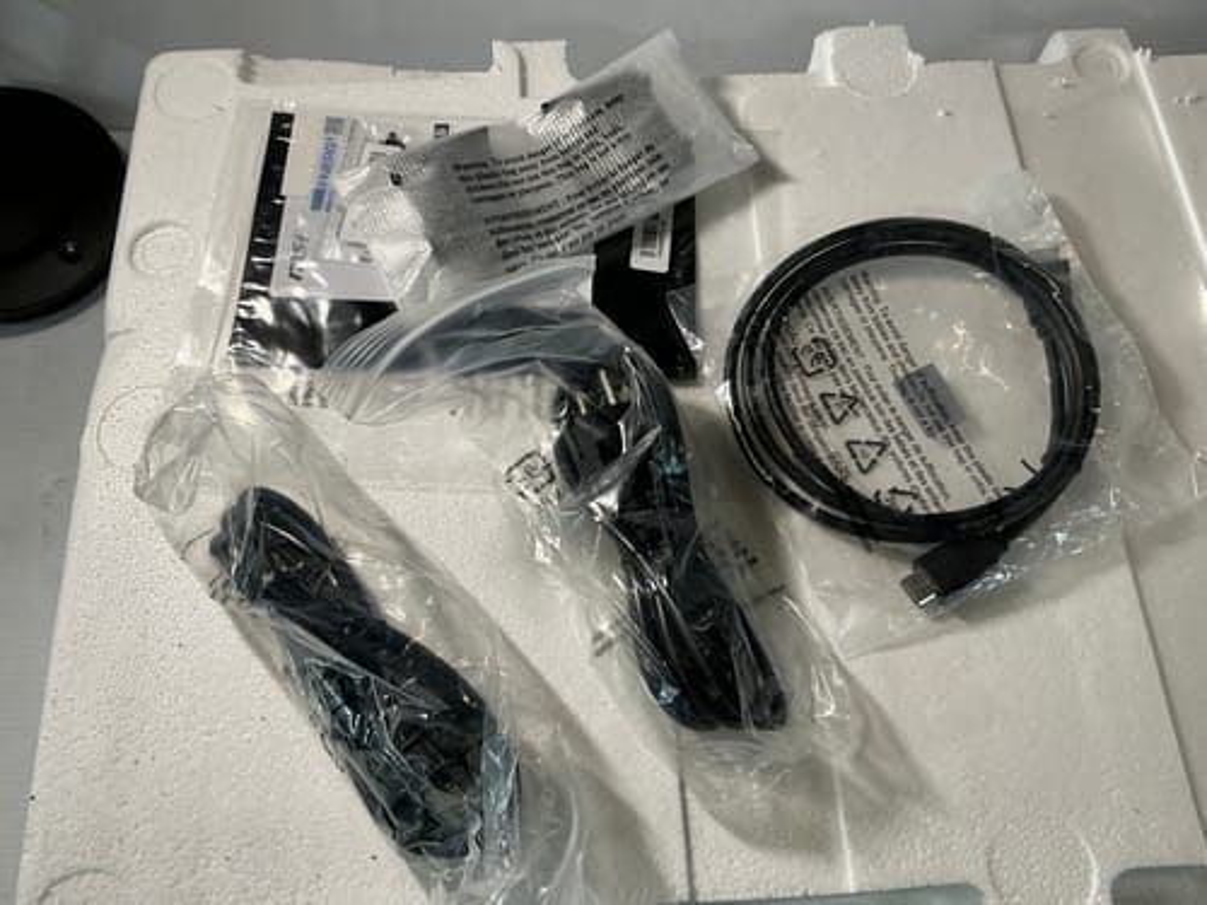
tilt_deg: -67.4
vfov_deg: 49.7
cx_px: 604
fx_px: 976
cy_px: 452
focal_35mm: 28
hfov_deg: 63.4
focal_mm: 3
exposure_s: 1/100
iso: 40
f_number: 1.8
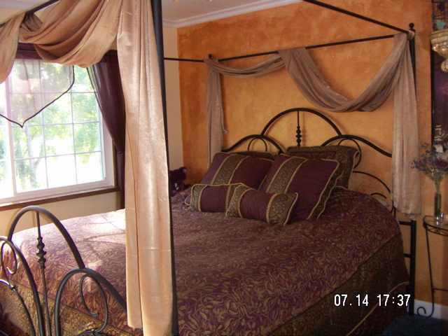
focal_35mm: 36
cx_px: 224
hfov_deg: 51.4
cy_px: 168
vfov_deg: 39.7
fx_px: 466
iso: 200
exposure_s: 1/50
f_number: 2.8
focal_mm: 4.7
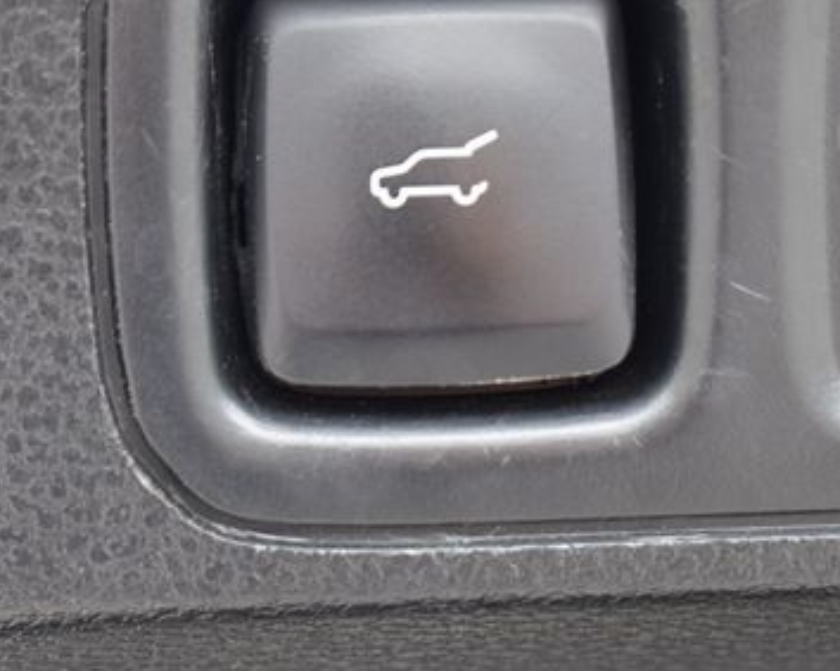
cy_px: 197
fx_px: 3476
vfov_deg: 11.0
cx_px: 484
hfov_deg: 13.8
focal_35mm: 140
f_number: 7.1
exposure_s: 1/30
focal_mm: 55
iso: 400
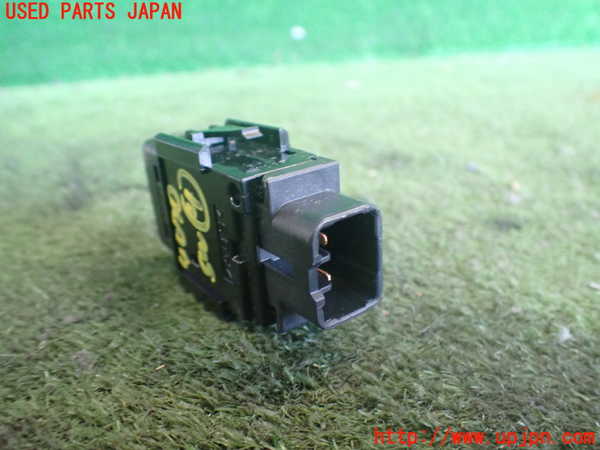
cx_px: 300
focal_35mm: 30
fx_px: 520
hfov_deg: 60.0
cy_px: 225
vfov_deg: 46.8
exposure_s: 1/50
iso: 800
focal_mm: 5.4
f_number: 2.3
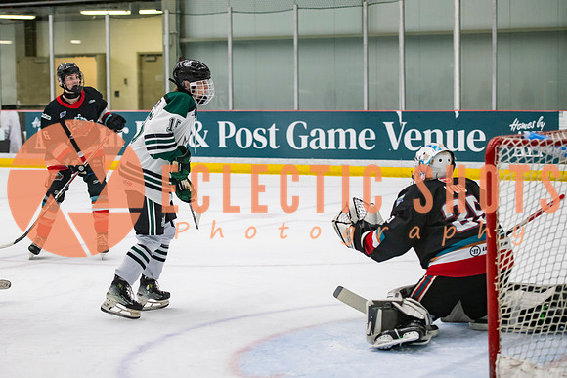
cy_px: 181
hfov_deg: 20.4
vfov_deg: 13.7
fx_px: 1577
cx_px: 235
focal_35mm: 100
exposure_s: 1/640
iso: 2000
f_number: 3.2
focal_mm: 82
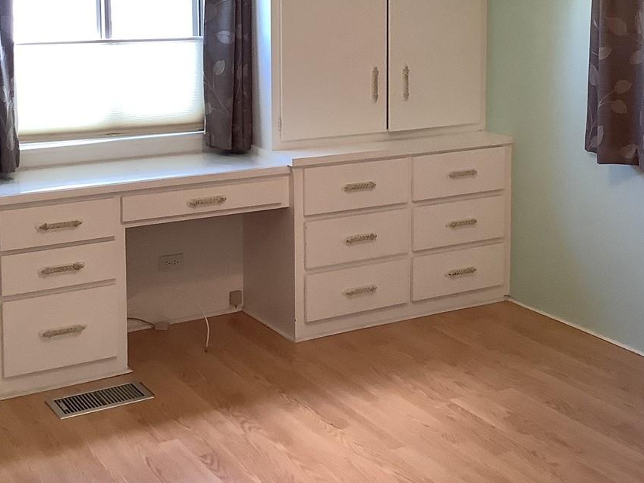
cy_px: 76
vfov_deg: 24.7
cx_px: 352
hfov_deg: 33.2
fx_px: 1079
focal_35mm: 58
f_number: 2.4
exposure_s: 1/60
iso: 200
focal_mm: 3.3
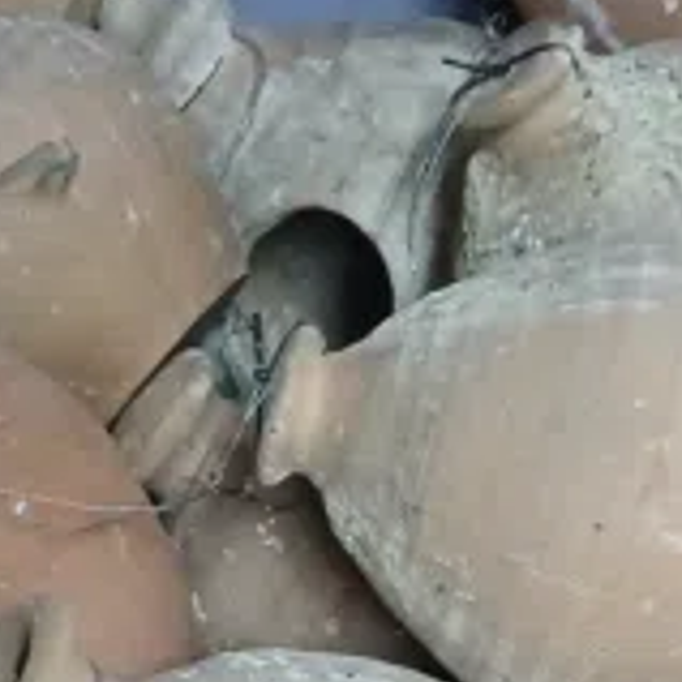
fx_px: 1783
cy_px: 718
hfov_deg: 21.4
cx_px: 154
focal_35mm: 80
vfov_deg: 20.8
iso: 1600
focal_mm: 3.98
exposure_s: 1/14.3
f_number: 1.8
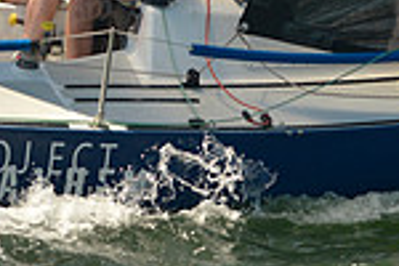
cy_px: -132
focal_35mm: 270
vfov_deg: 5.1
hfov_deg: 7.6
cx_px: 253
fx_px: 2992
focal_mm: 70
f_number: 5.6
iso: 200
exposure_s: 1/640
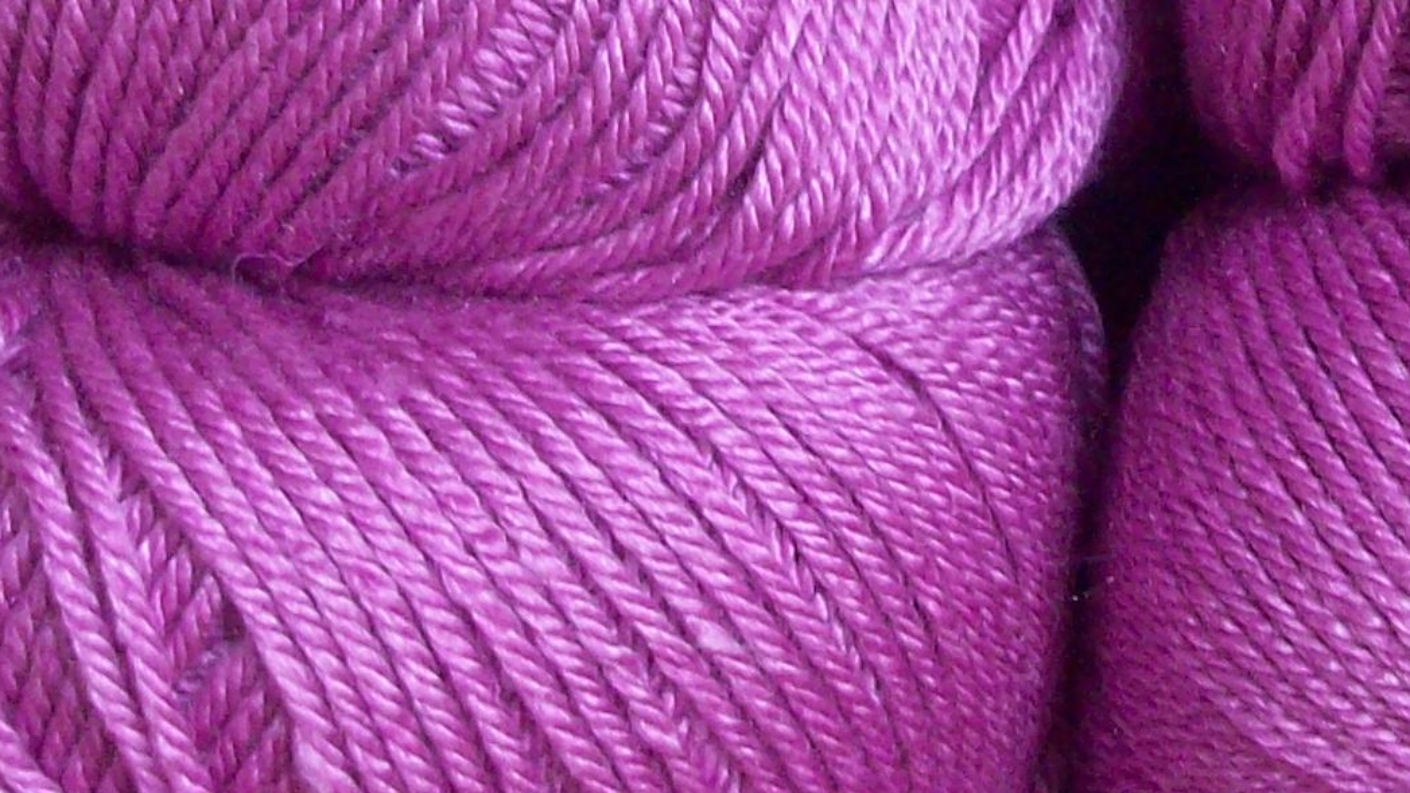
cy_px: -183
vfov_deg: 10.3
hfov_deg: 18.3
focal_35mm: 116
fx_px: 4337
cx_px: 1111
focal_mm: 5.7
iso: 160
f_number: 2.8
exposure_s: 1/34.2
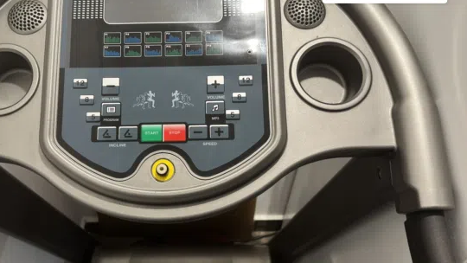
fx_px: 384
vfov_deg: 37.8
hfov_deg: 62.2
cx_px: 192
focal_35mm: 31
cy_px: 128
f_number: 1.78
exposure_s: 1/50
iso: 200
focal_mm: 6.76
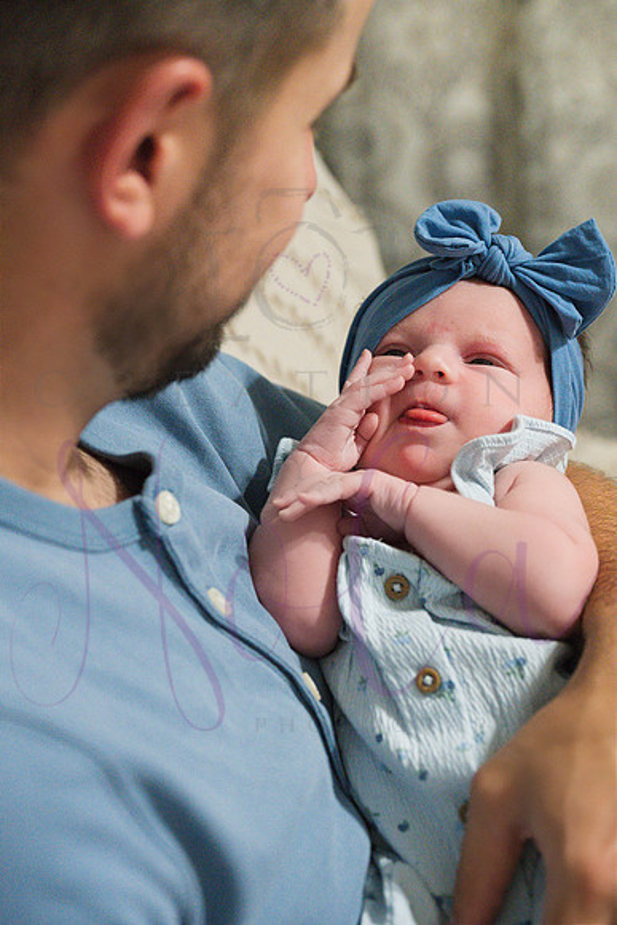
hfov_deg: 20.3
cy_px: 462
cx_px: 308
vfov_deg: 30.1
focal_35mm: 67
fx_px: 1721
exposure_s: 1/200
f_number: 4.5
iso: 3200
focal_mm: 67
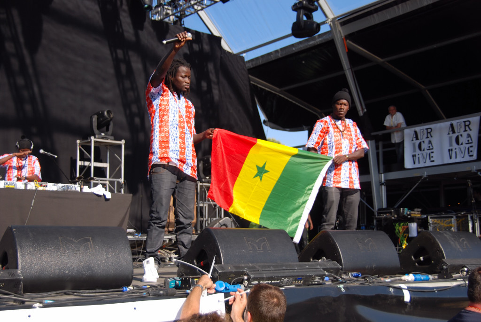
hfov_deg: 41.1
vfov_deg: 28.1
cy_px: 161
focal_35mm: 48
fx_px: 642
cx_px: 240
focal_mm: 32
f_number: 4.2
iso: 100
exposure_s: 1/500
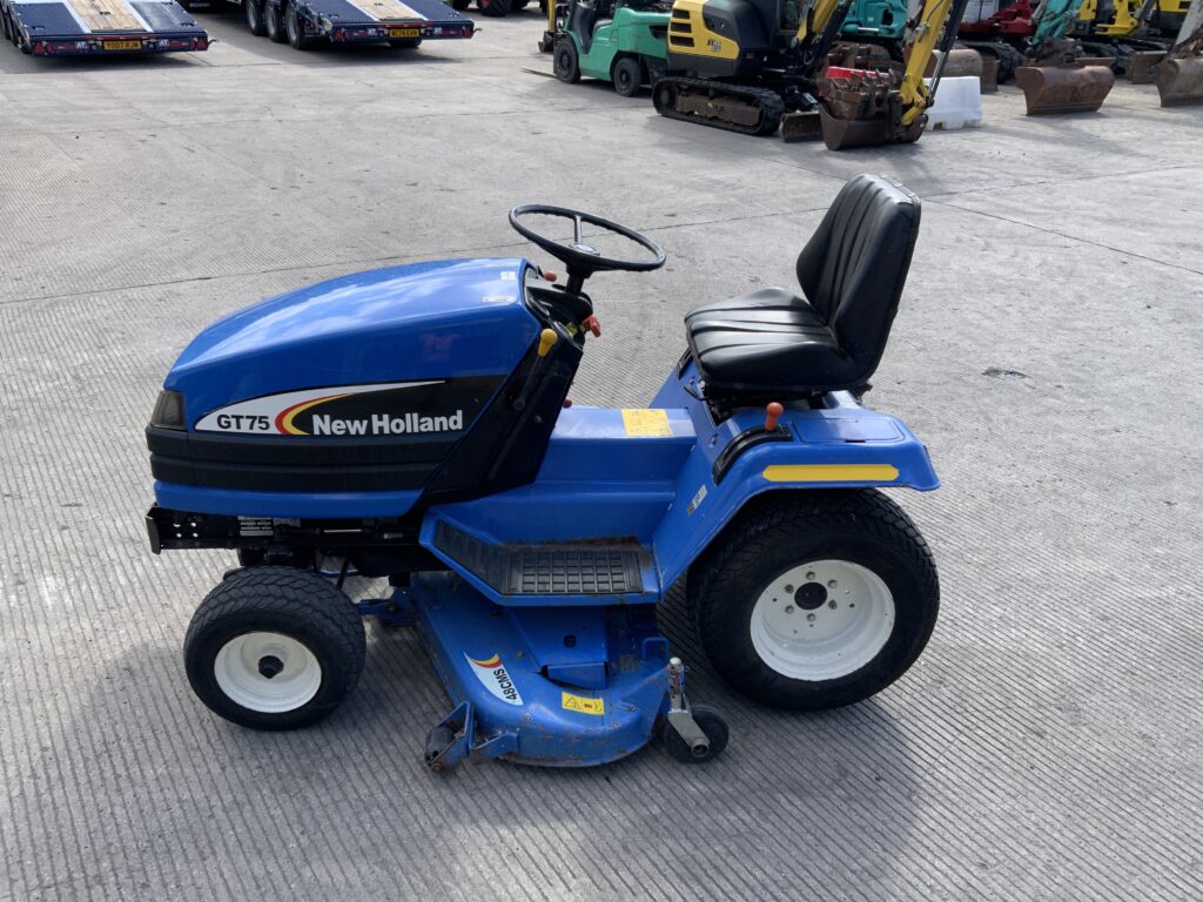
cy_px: 451
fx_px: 1008
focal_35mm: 29
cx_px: 602
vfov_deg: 48.2
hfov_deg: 61.7
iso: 16
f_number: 1.8
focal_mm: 3
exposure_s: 1/674
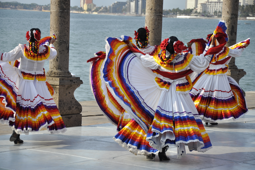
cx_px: 128
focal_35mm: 135
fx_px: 955
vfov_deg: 10.1
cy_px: 85
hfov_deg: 15.2
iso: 200
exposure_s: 1/640
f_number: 6.3
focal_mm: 90
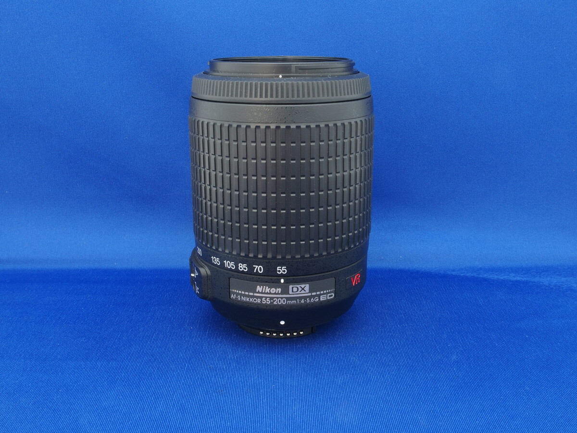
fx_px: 633
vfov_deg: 37.7
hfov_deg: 49.0
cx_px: 288
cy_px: 216
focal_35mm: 38
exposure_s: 2
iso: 100
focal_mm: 8.1
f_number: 8
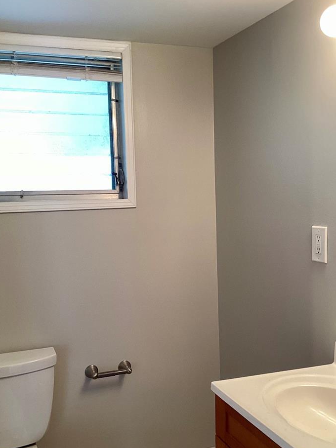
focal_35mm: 41
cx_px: 172
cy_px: 259
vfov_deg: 45.6
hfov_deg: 35.1
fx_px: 531
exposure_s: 1/60
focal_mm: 3.3
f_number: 2.4
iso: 80
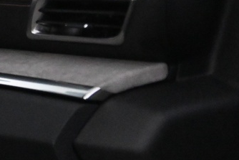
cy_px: 82
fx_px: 894
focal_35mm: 135
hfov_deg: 12.6
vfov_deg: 10.2
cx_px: -297
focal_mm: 18.5
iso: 4500
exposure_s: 1/60
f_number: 3.8
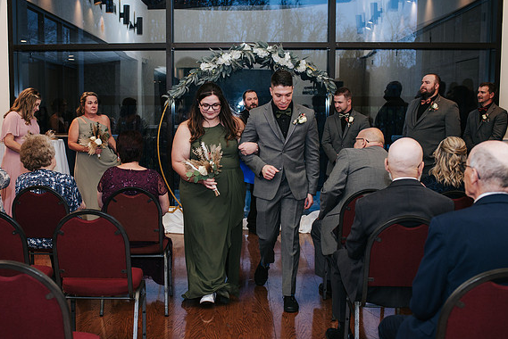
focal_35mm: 45
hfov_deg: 43.4
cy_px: 187
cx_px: 204
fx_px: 635
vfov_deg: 29.9
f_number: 3.2
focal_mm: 35
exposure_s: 1/200
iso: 800
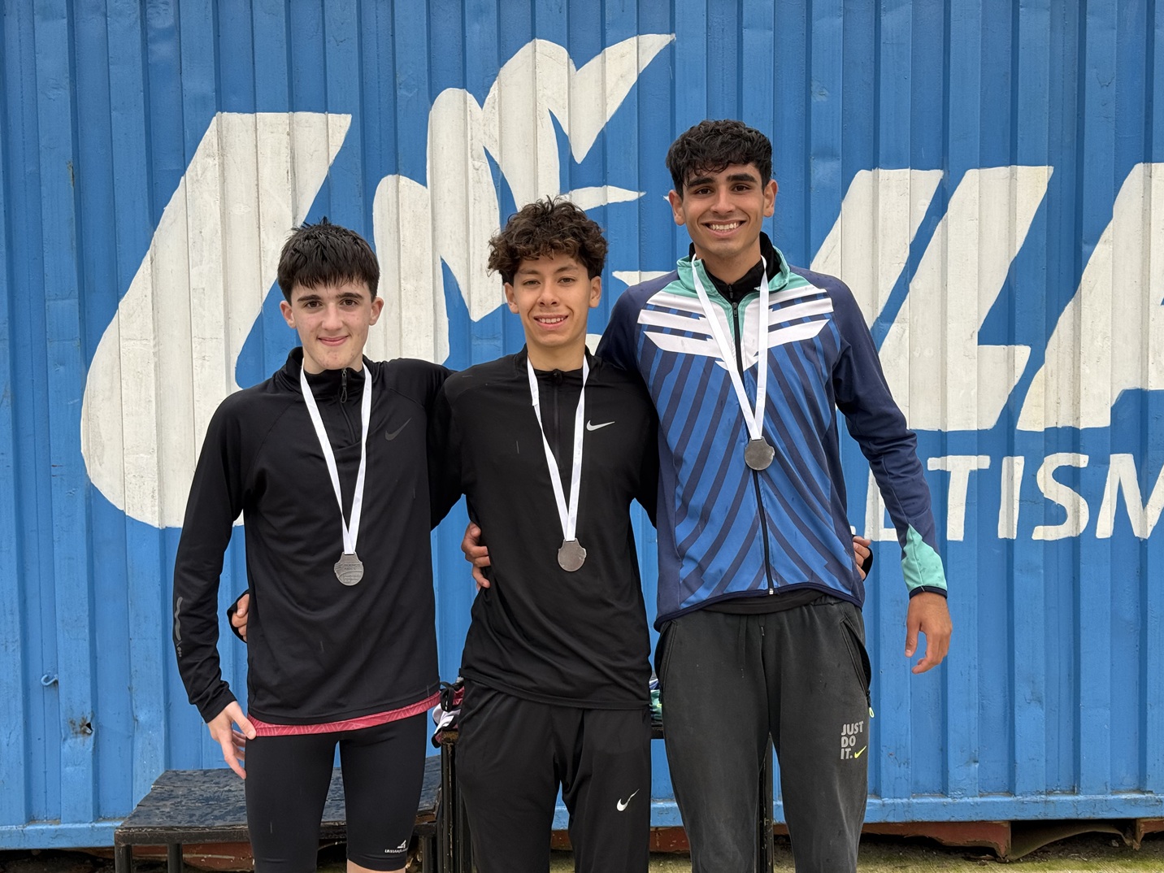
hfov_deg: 39.7
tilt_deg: -2.3
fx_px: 1614
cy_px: 436
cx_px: 582
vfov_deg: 30.3
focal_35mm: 48
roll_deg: +1.6
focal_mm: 6.76
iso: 64
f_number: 1.78
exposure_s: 1/363
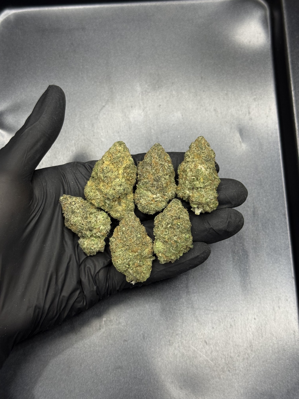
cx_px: 150
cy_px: 200
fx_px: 553
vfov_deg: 39.7
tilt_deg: -76.1
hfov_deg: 30.3
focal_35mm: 48
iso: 125
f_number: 1.78
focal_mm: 6.76
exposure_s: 1/60
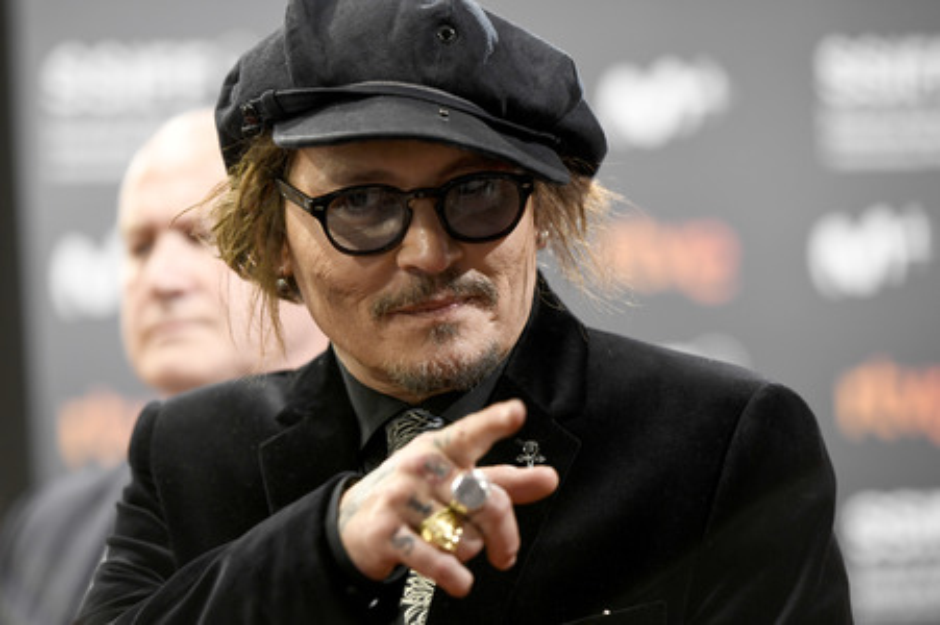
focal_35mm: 165
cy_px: 312
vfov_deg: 8.3
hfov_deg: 12.5
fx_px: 4305
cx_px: 470
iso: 1600
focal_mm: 165
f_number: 4
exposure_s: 1/400
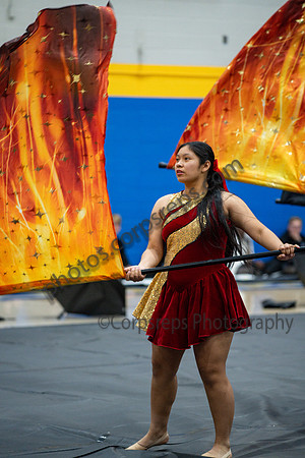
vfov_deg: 12.5
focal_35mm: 165
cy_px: 229
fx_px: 2097
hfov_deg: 8.3
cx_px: 152
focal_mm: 165
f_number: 4
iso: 5000
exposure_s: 1/500
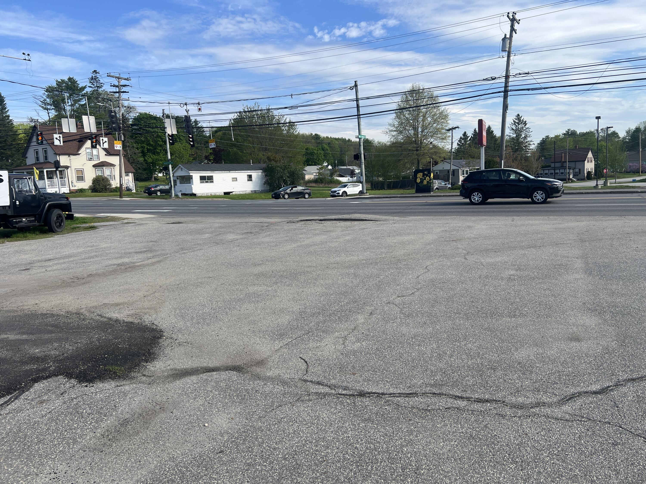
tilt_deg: -7.3
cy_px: 242
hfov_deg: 67.3
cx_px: 323
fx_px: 485
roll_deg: +3.1
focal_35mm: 26
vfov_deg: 53.1
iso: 50
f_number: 1.5
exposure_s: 1/3077
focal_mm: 5.7
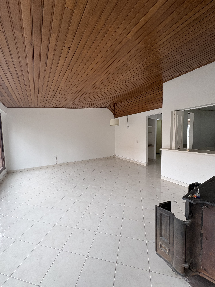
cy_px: 144
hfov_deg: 85.7
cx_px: 108
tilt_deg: -3.6
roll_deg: +1.0
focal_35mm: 14
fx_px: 116
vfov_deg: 102.1
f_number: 2.2
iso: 64
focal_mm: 2.22
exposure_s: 1/99
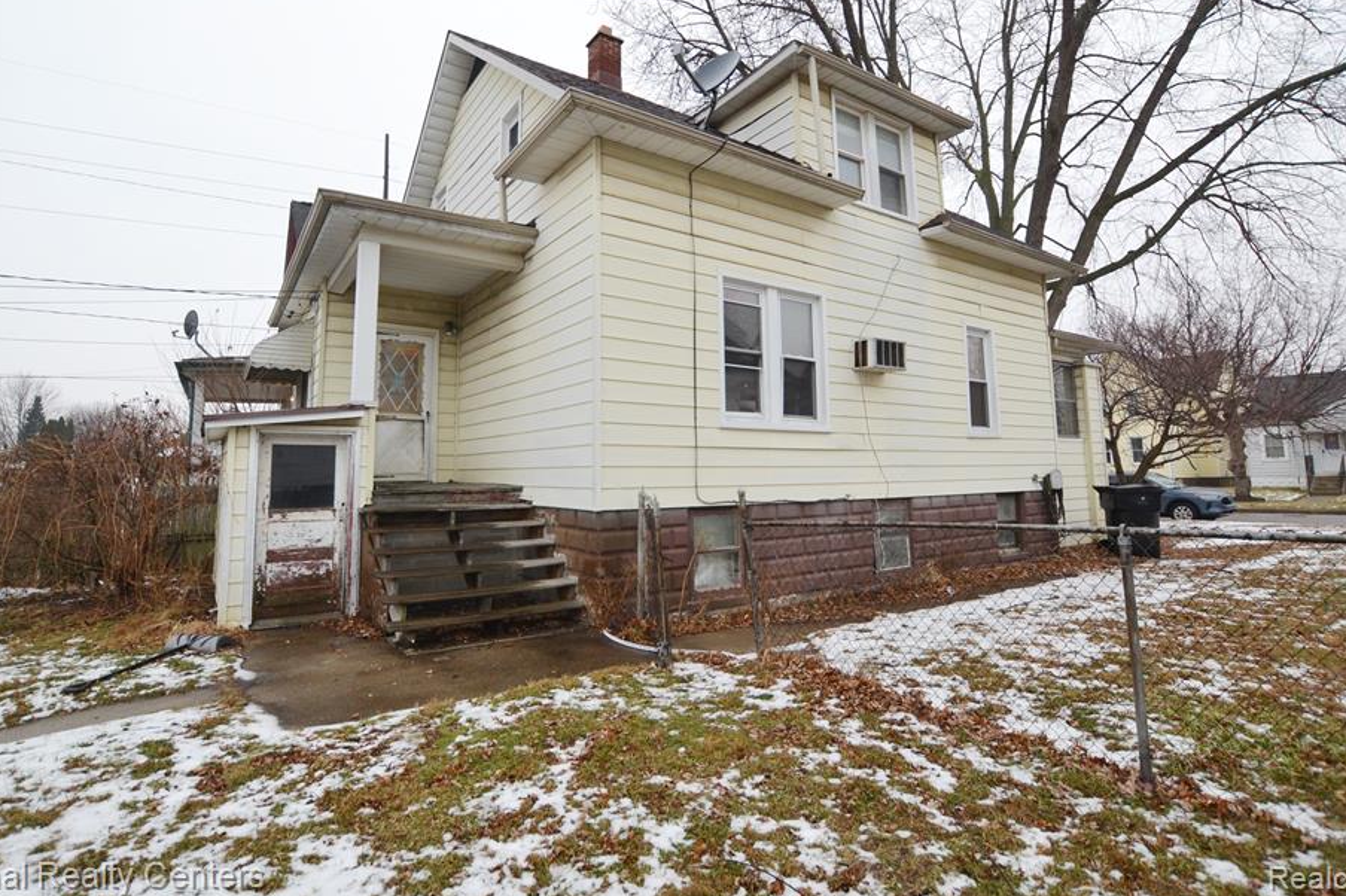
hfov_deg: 93.3
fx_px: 635
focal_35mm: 17
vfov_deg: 70.1
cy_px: 394
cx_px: 657
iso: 400
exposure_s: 1/100
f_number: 5
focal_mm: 10
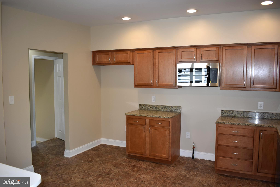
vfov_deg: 43.6
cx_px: 140
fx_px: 233
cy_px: 94
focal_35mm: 30
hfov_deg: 61.9
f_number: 3.8
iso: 320
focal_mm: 20
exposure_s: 1/60
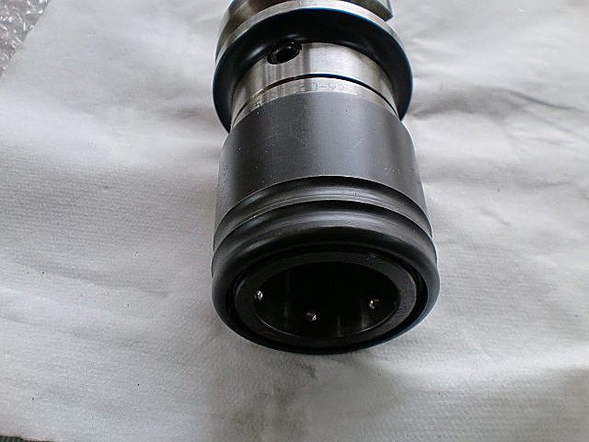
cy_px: 221
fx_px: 596
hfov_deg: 52.6
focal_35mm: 35
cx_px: 294
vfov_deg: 40.7
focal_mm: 6.3
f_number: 3.1
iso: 160
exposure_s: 1/60
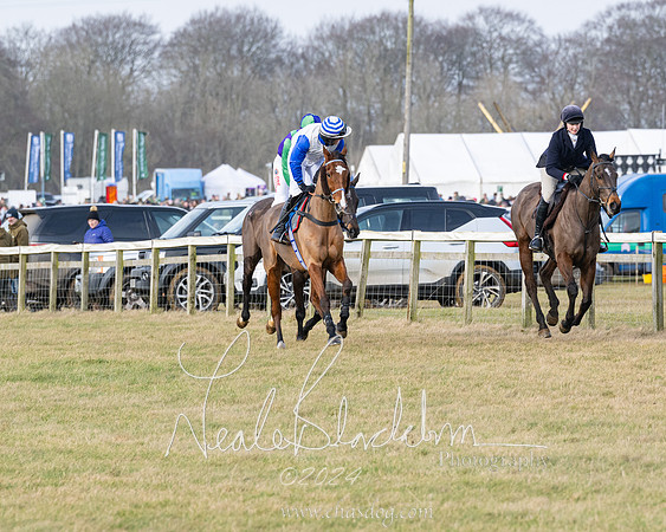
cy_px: 266
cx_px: 364
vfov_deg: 4.2
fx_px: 7274
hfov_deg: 5.2
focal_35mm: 369
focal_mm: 200
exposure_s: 1/1000
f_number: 5
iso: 400
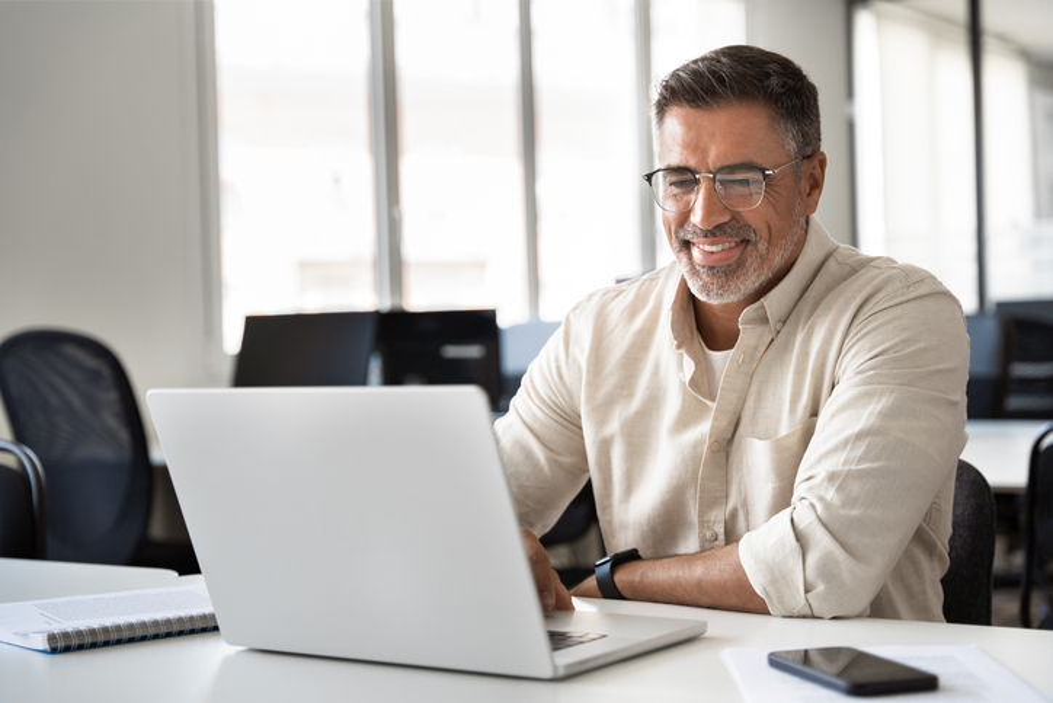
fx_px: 1744
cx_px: 526
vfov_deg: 22.8
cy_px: 352
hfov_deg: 33.6
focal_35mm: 60
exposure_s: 1/800
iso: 800
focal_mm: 59.6
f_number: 2.8
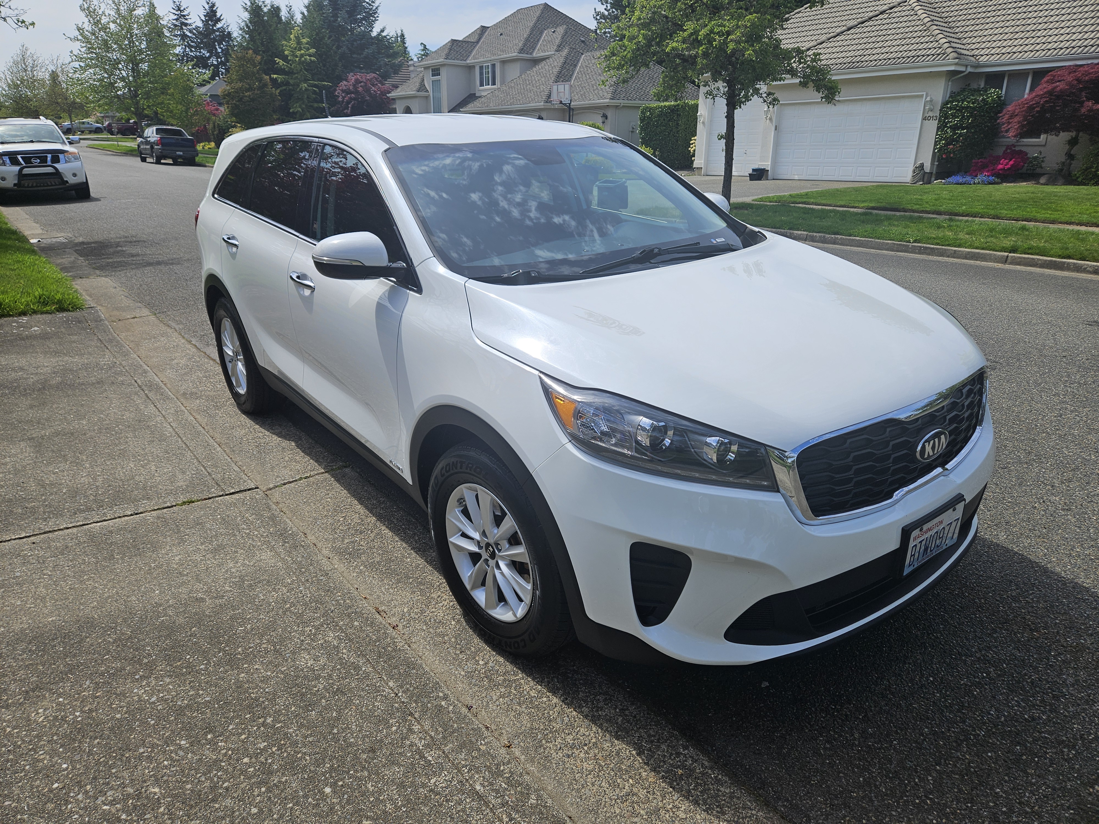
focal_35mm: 23
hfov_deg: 73.9
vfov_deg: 58.9
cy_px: 412
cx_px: 550
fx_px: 730
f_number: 1.8
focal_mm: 5.4
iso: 25
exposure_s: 1/2277
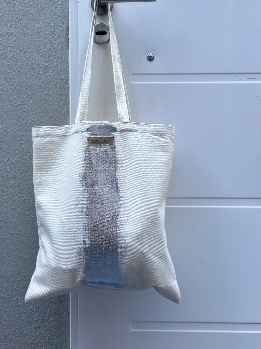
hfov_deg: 25.2
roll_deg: -0.8
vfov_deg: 33.2
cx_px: 104
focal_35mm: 58
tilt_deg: -0.8
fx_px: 583
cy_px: 151
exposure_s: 1/129
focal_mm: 6.86
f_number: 1.78
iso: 100
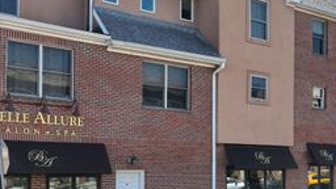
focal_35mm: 51
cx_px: 190
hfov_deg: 40.5
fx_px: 454
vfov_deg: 23.0
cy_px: 167
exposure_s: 1/640
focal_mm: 12.29
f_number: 2.8
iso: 150
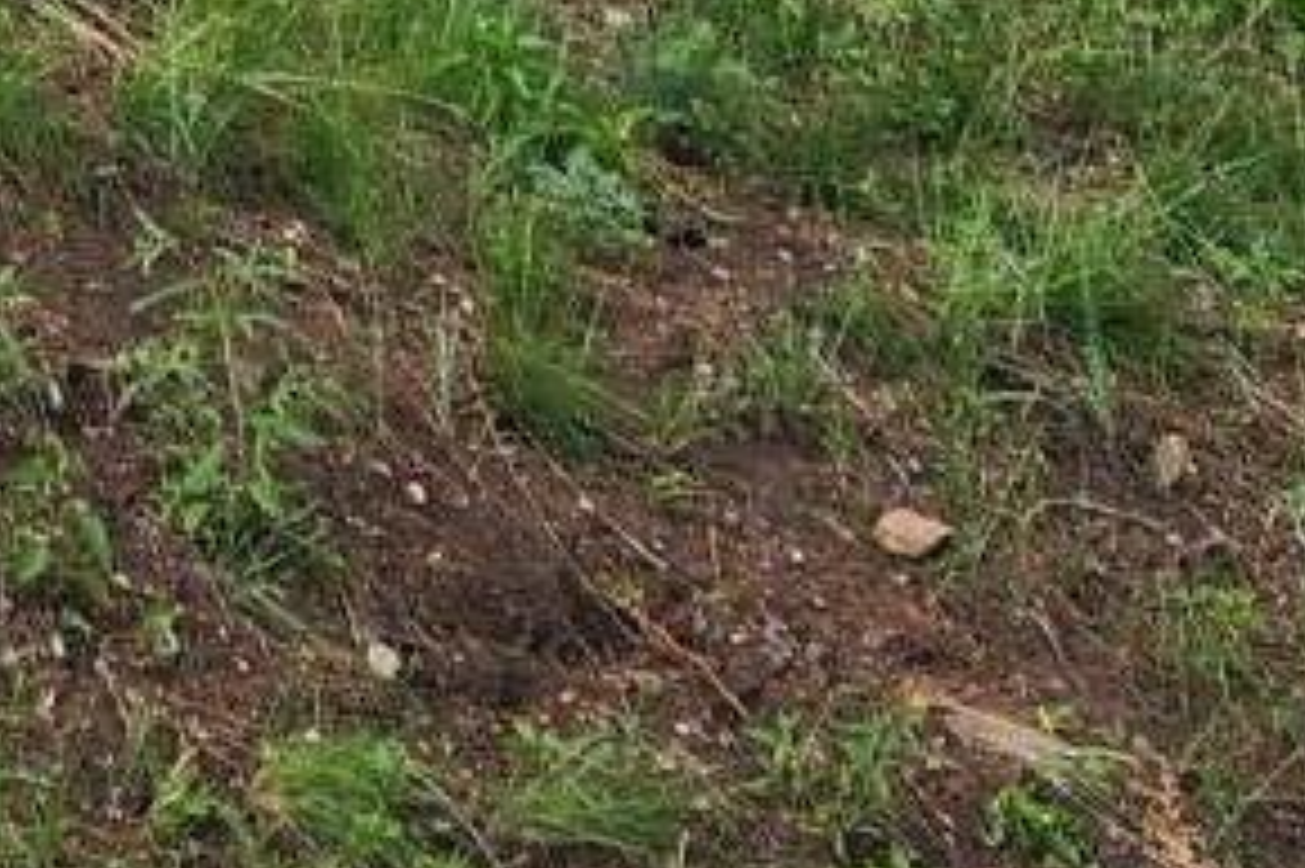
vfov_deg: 6.7
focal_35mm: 165
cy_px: -2505
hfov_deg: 11.6
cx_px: -1026
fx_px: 5978
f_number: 1.8
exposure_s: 1/399
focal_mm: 6.4
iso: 12
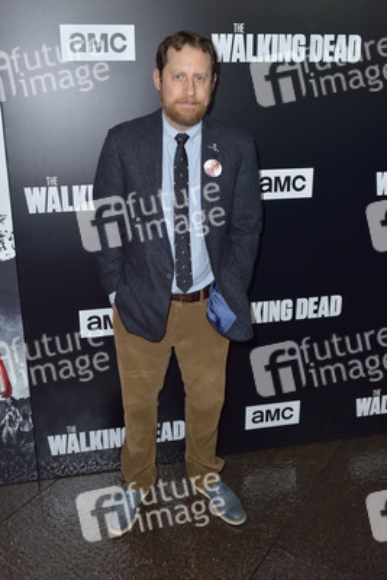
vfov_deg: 60.3
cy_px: 290
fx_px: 499
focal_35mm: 31
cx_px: 194
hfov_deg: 42.4
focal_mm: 31
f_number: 5
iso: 500
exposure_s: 1/200
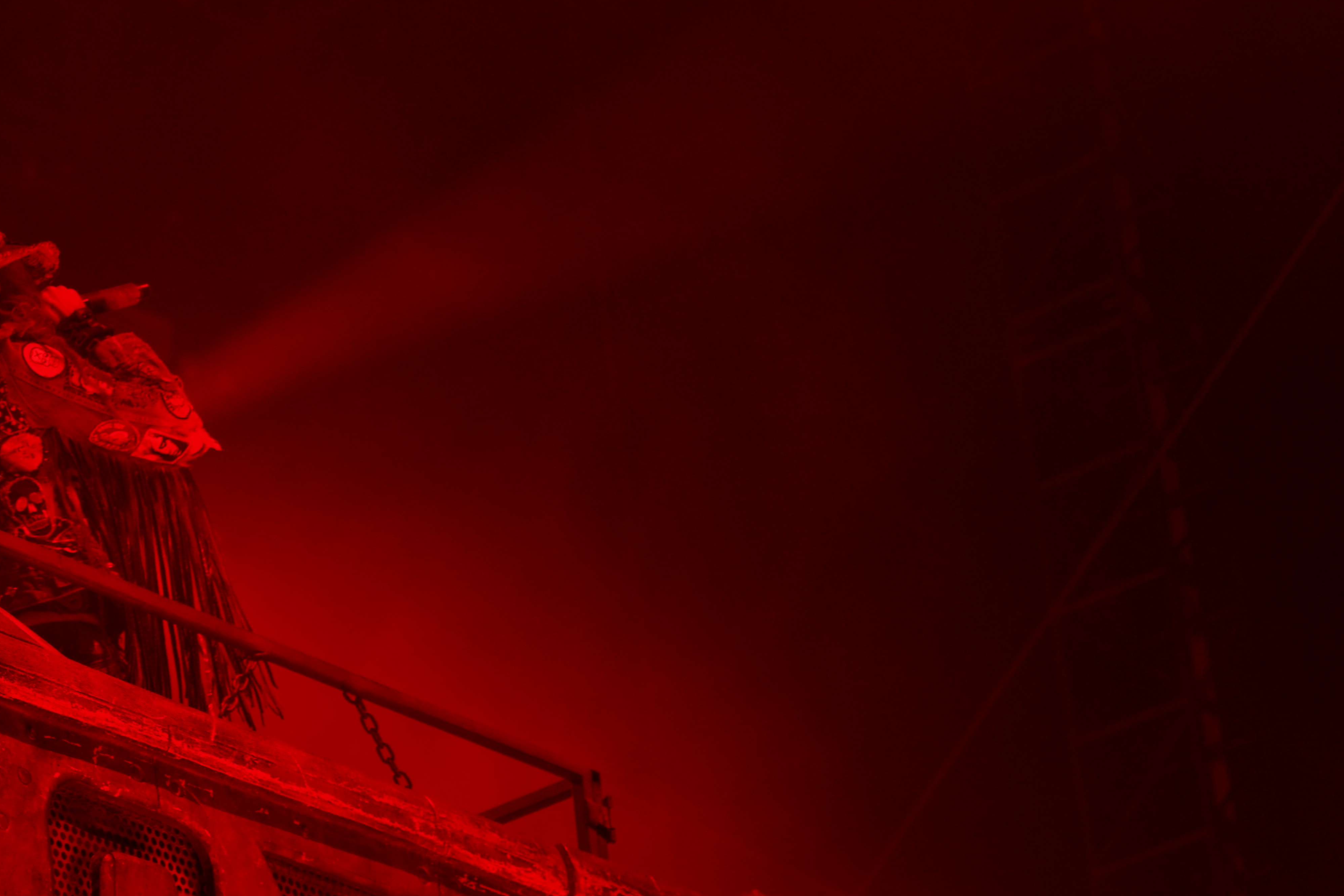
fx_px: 5861
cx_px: 352
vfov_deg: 8.7
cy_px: 452
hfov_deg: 13.0
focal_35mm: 157
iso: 800
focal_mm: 105
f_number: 4
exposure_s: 1/125
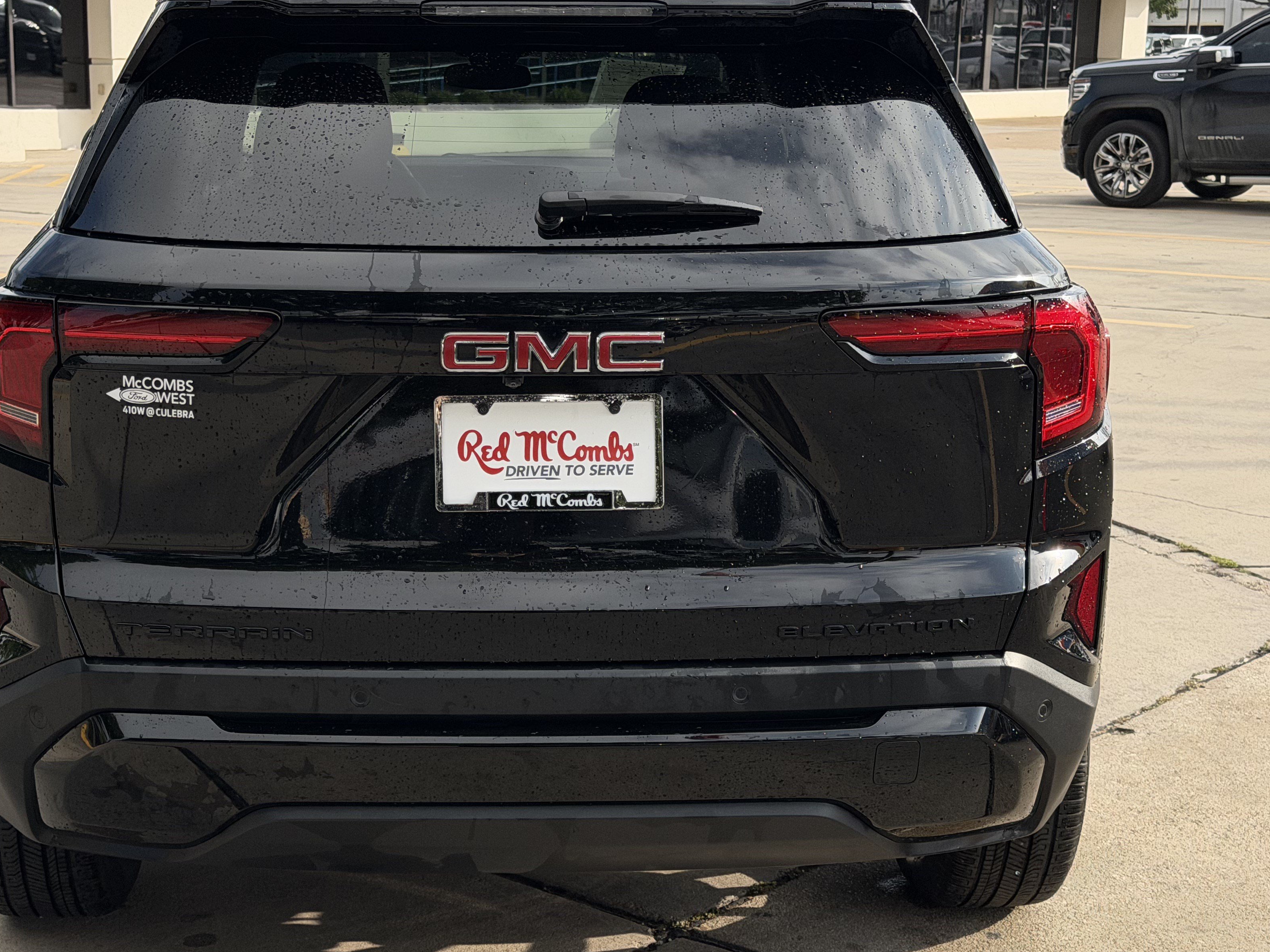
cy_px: 483
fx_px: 2238
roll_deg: +0.0
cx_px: 528
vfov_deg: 24.0
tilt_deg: -9.5
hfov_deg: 31.6
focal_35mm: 61
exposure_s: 1/4098
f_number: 1.78
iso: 64
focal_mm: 6.76
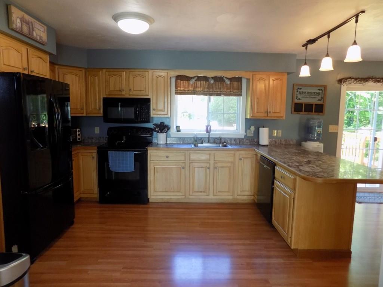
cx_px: 192
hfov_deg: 73.9
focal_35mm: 23
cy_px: 144
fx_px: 254
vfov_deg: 58.9
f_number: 3.1
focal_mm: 4
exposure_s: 1/30
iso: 200
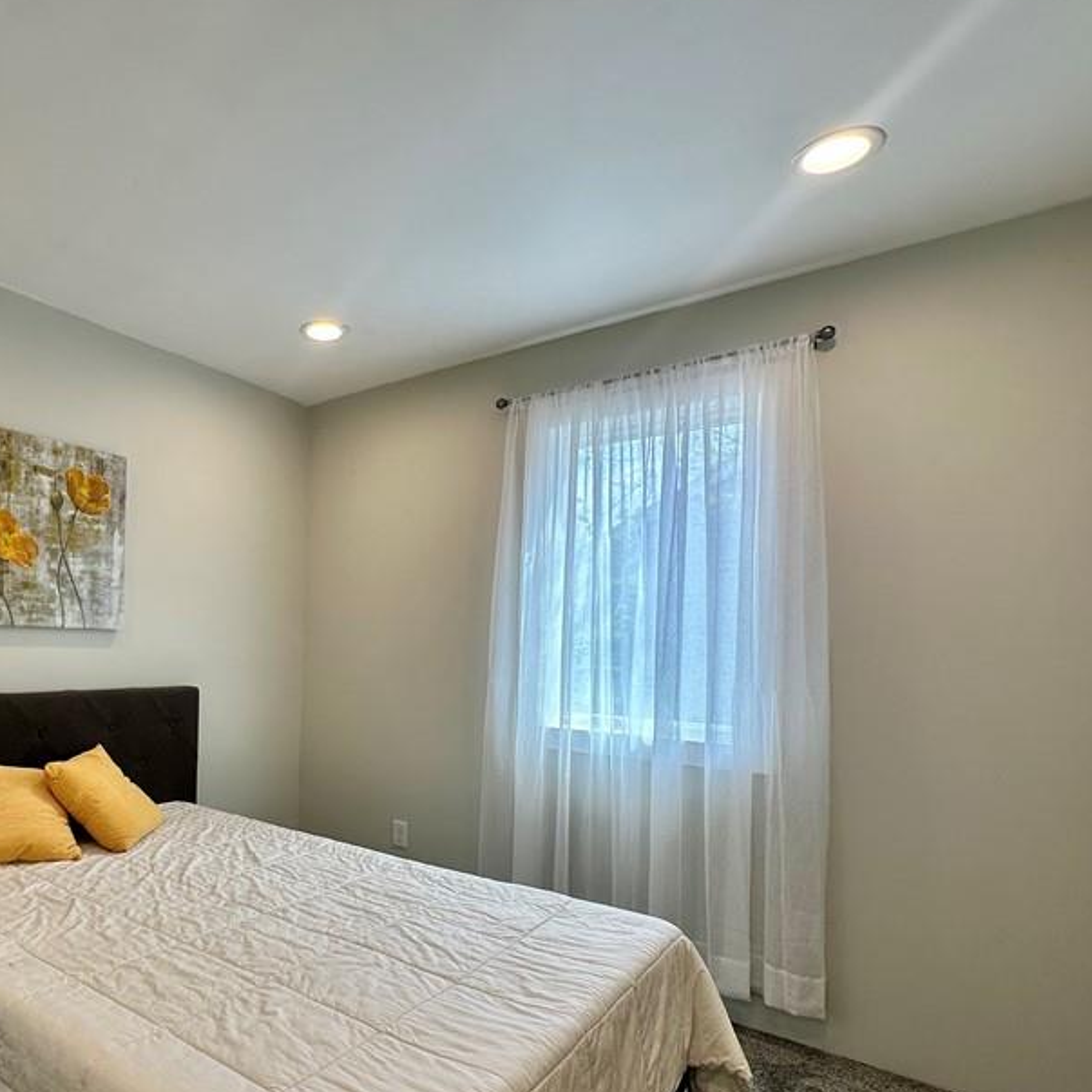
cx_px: 284
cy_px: 639
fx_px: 749
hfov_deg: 67.9
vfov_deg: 71.6
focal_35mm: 21
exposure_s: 1/120
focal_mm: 2.22
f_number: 2.2
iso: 40
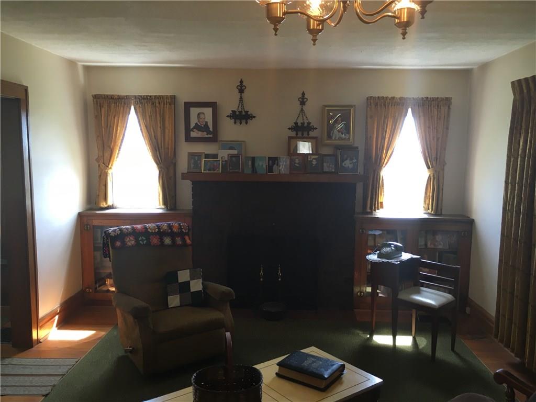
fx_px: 449
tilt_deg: -5.7
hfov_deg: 61.7
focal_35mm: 29
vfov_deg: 48.2
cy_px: 201
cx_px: 268
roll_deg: -0.5
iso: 50
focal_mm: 4.15
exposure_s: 1/30
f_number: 2.2
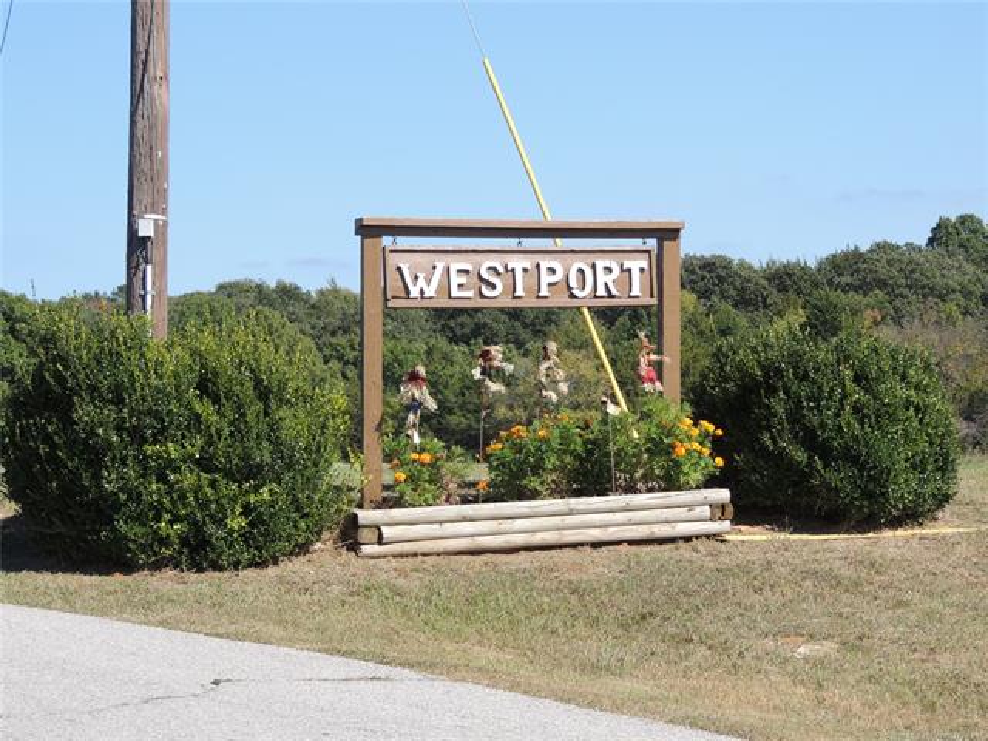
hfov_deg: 14.6
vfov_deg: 11.0
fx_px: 3853
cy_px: 370
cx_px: 494
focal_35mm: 135
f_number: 4.3
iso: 100
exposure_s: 1/500
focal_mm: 24
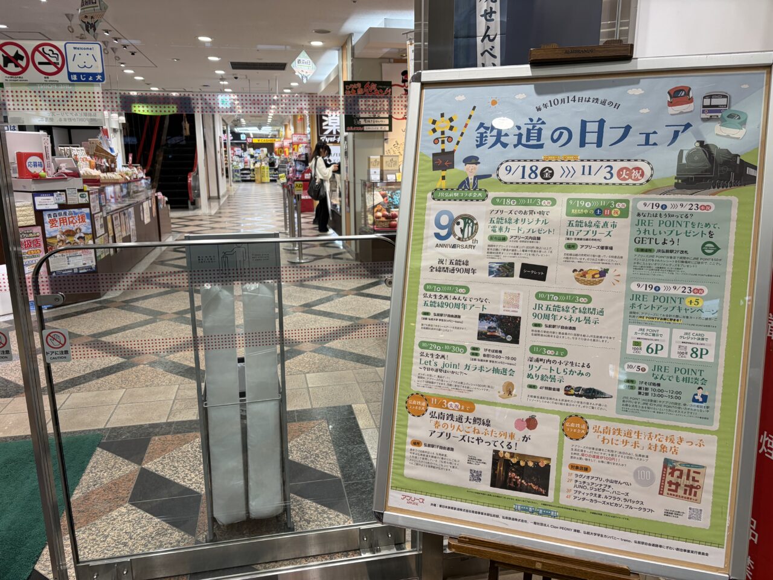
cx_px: 386
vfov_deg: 53.1
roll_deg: +0.1
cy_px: 290
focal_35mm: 26
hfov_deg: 67.3
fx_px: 581
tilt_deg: -12.6
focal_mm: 5.96
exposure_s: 1/100
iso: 64
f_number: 1.6
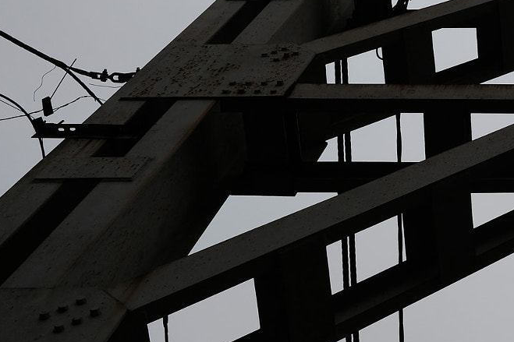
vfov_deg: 15.9
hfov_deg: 22.2
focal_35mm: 85
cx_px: 606
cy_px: 57
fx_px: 1213
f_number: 11
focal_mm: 23
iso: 500
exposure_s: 1/60
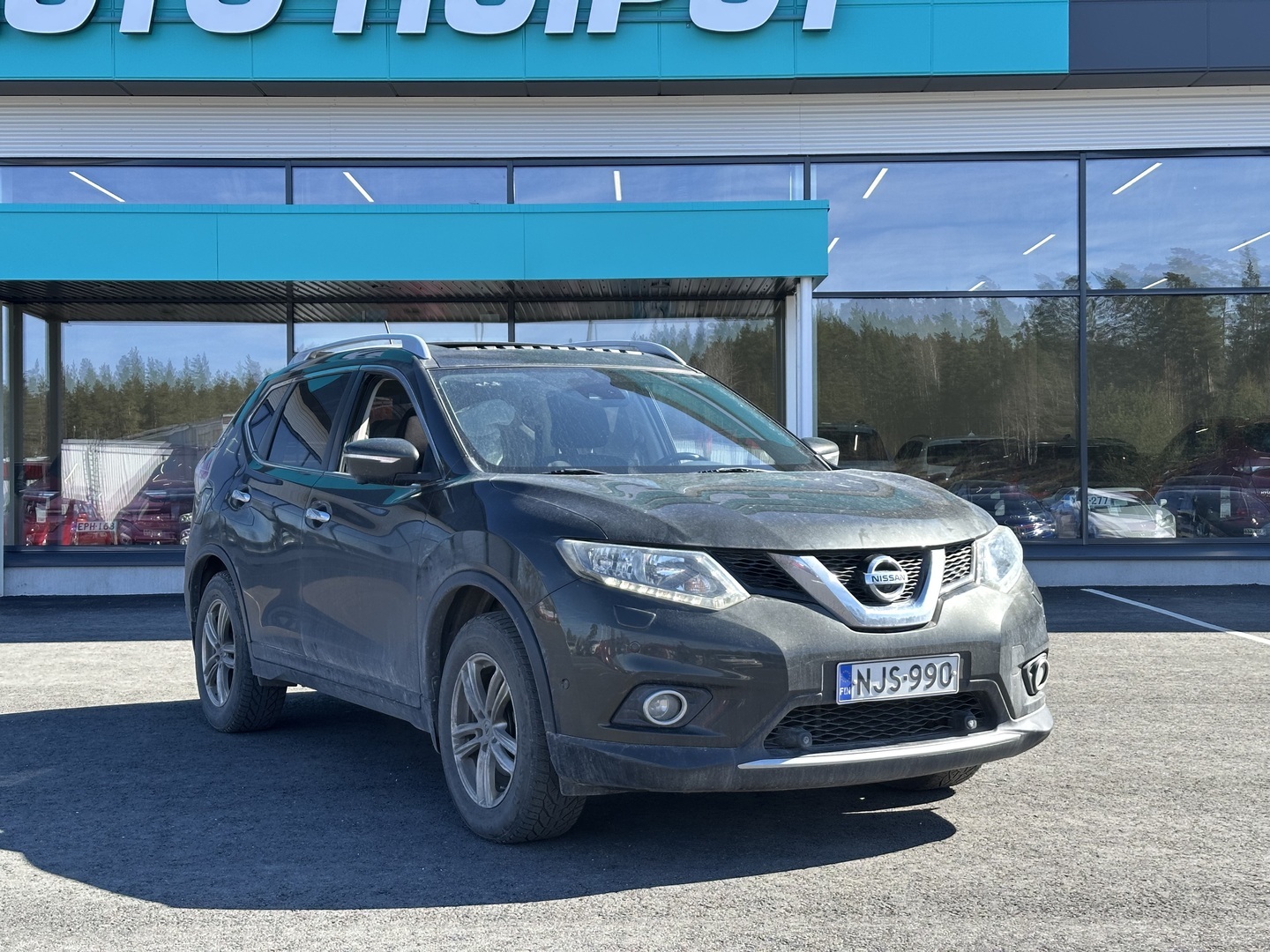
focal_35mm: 48
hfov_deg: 39.7
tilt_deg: +1.6
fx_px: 1761
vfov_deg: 30.3
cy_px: 476
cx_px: 635
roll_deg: +1.4
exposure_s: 1/435
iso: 64
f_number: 1.78
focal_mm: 6.86
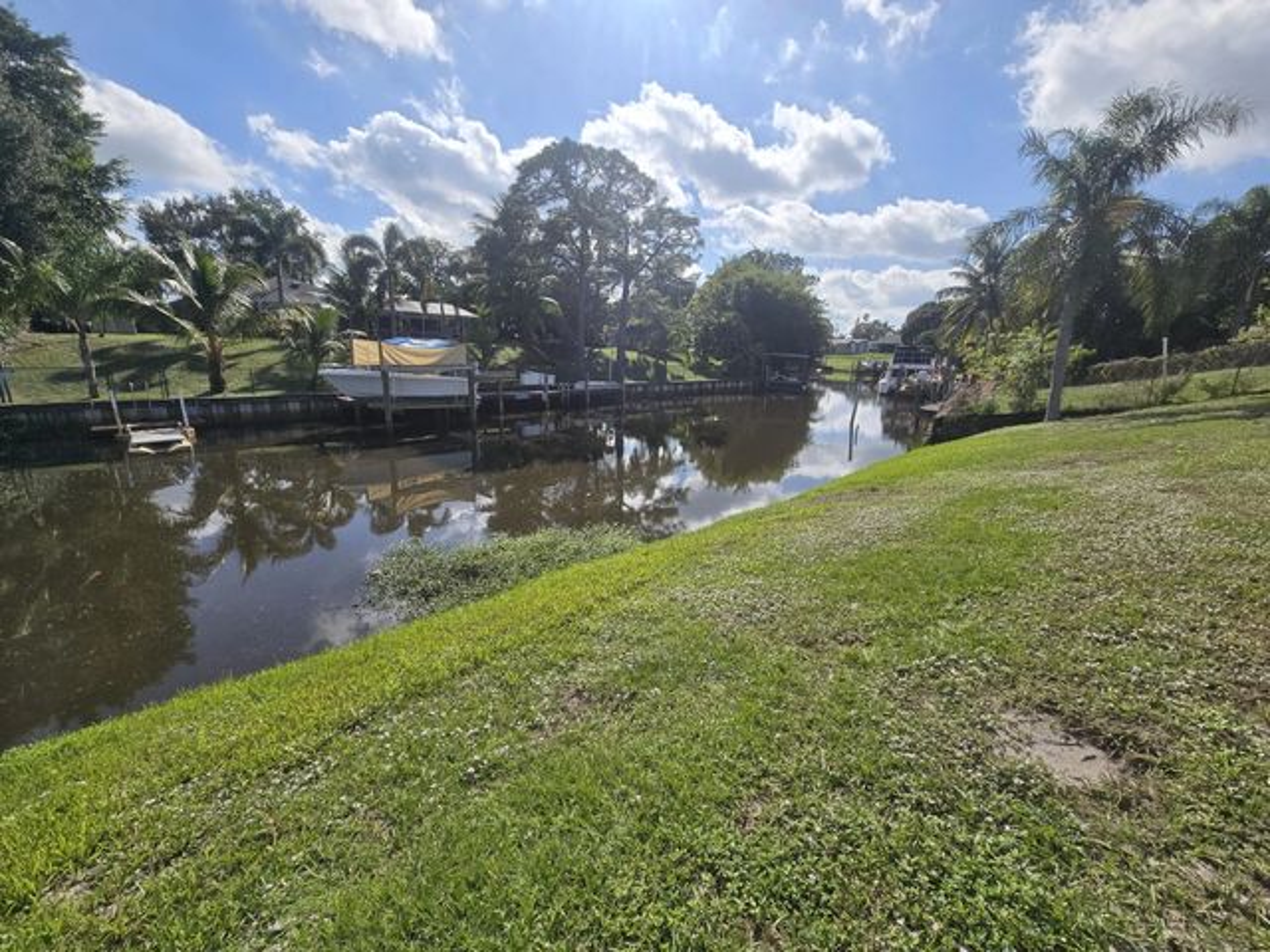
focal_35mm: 13
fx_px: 477
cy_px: 476
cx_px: 635
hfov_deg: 106.2
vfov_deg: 89.9
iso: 50
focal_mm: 2.2
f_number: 2.2
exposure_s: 1/4847
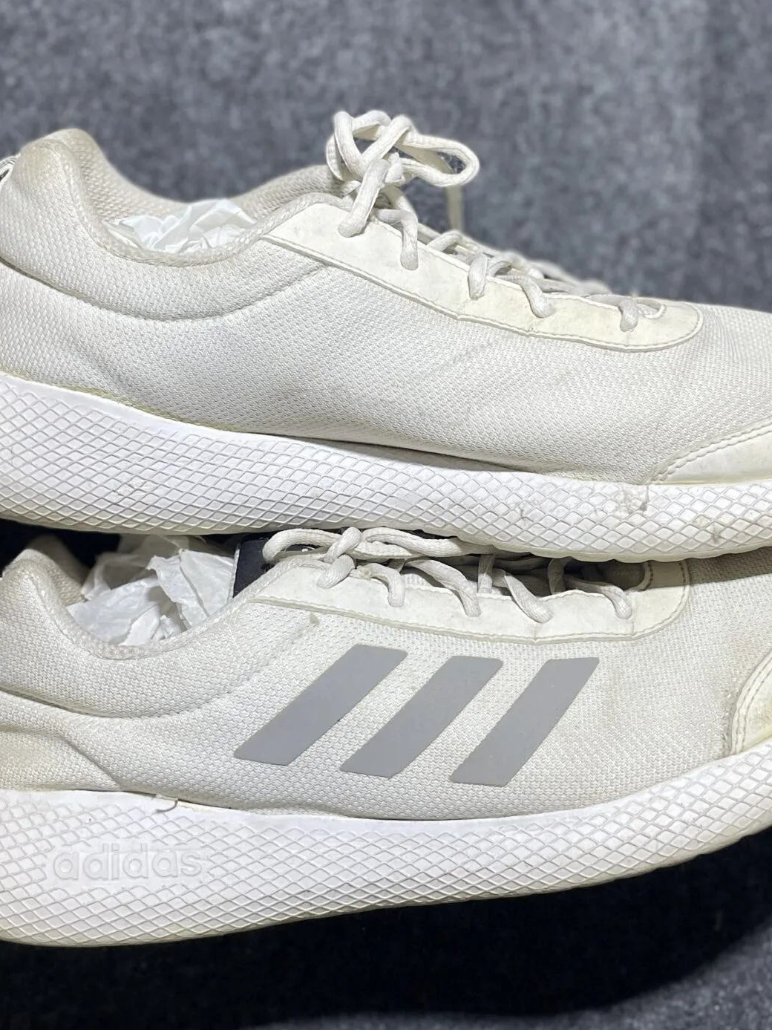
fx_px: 1428
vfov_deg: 39.6
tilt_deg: -58.1
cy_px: 457
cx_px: 400
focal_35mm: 48
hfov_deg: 30.3
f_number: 1.6
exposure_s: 1/100
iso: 100
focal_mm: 4.2
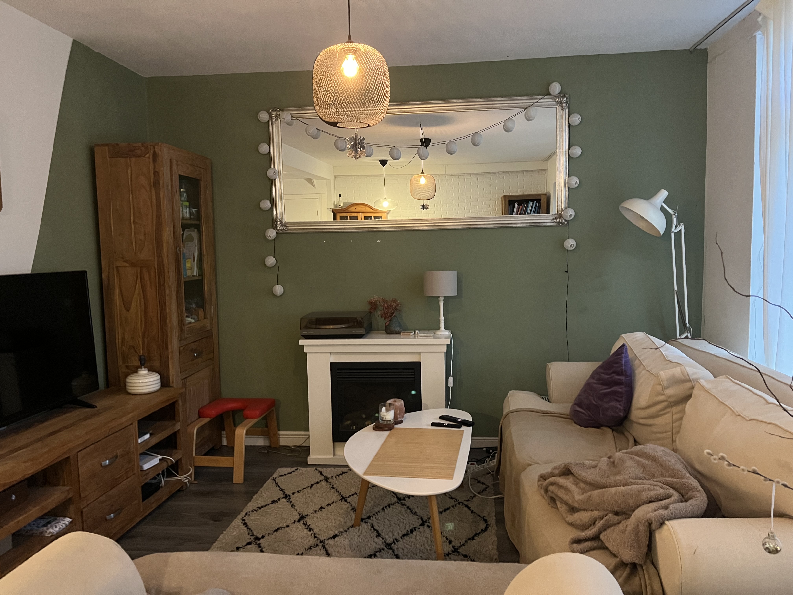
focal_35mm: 26
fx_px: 596
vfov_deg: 53.1
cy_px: 298
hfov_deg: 67.3
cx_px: 396
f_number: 1.6
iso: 500
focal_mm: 5.1
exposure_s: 1/25
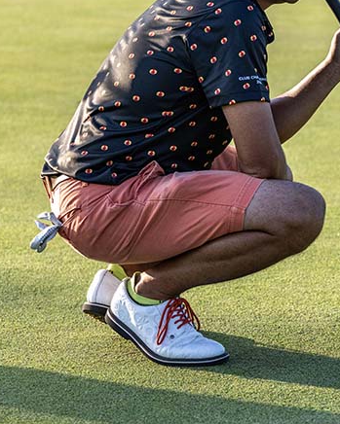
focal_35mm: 190
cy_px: 145
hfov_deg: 8.1
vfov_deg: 10.2
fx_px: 2389
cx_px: 409
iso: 1100
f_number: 4.5
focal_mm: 92
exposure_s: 1/2000
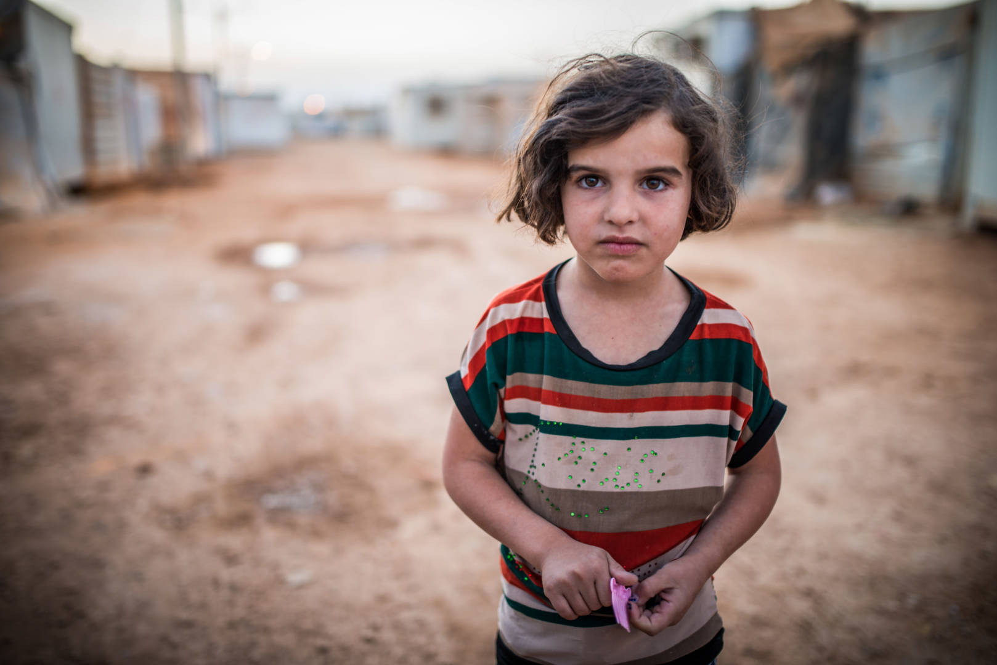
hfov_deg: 54.4
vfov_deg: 37.9
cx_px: 498
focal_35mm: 35
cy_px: 332
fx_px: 970
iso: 100
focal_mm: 35
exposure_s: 1/50
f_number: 1.4
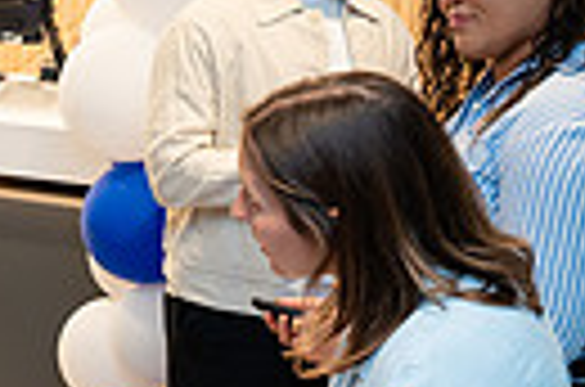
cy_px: 274
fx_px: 1767
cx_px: -328
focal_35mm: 109
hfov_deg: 16.8
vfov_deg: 12.5
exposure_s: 1/160
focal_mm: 24
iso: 400
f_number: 3.2
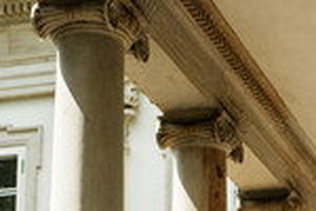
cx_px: 268
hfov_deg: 14.7
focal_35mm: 138
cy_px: 409
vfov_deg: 9.4
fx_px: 1211
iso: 100
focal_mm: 35
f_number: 2.8
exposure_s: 1/1600
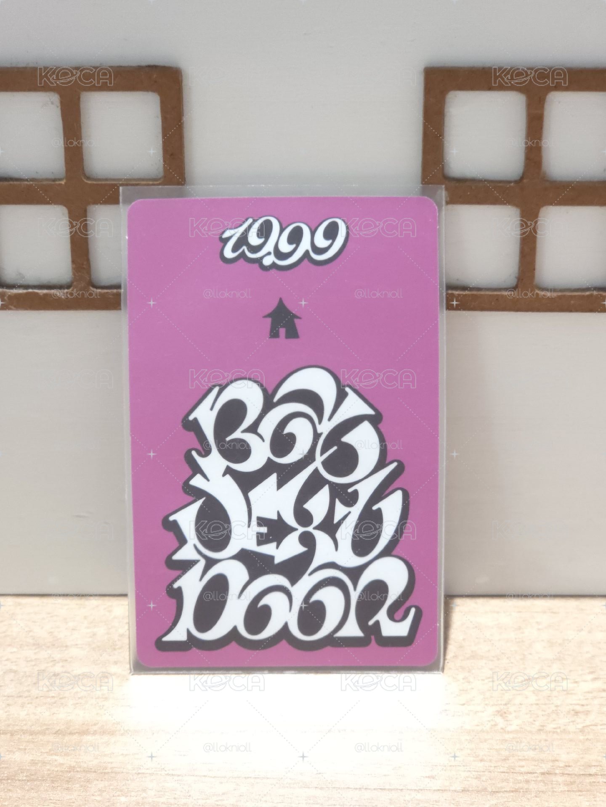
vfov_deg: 28.2
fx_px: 1611
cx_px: 303
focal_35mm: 69
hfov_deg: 21.3
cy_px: 404
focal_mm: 7
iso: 320
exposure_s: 1/30
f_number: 2.4
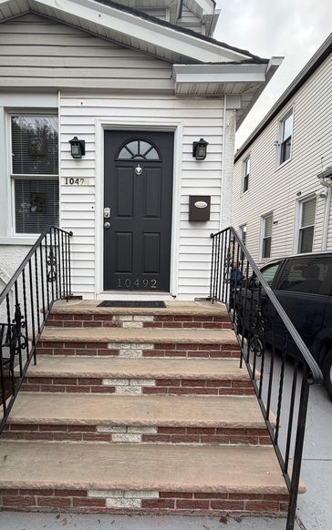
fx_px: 246
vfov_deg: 94.0
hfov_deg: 67.6
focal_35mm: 17
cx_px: 140
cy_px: 292
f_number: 2.2
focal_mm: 2.22
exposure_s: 1/121
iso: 80
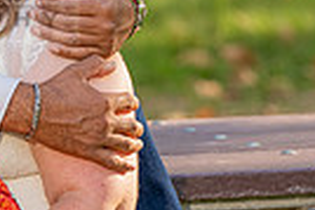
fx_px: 5313
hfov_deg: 3.4
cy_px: -13
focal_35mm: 608
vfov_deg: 2.3
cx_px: -120
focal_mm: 140
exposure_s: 1/200
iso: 200
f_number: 4
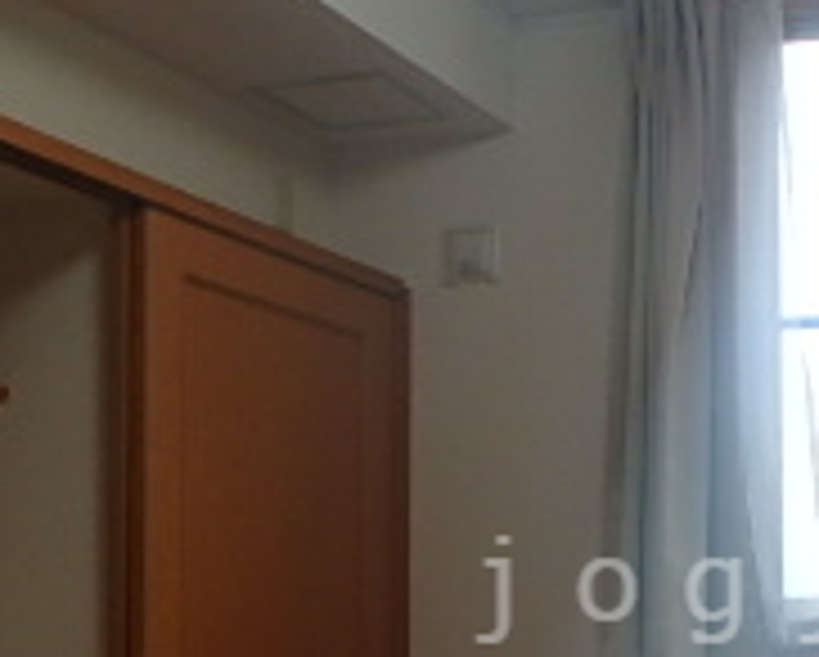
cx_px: 783
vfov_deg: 20.9
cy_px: 590
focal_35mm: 72
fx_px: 1747
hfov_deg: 25.3
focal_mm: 3.7
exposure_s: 1/50
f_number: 3.5
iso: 125
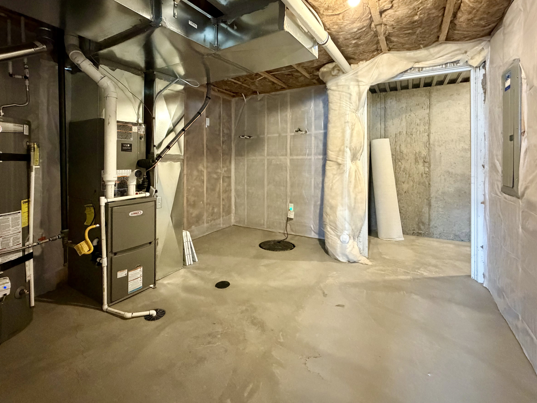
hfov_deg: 91.0
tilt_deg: -0.4
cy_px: 162
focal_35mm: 17
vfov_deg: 73.9
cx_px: 262
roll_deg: +0.1
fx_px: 264
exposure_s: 1/60
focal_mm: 2.22
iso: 1250
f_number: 2.2
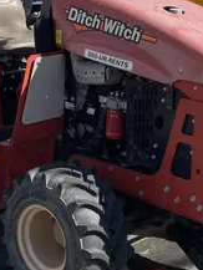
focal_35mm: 88
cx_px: 130
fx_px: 687
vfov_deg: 22.1
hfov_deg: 16.8
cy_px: 88
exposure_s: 1/3205
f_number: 1.6
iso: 32
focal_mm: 4.2
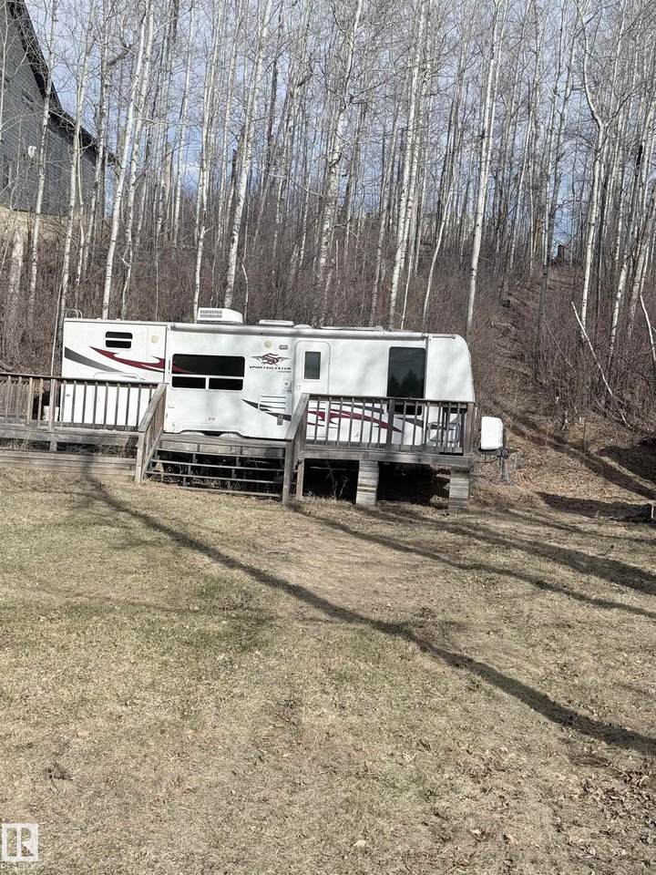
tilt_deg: -0.7
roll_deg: -3.1
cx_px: 328
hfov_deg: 30.3
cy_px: 438
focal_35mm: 48
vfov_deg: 39.7
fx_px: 1213
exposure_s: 1/4878
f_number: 1.78
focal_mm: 6.76
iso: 64
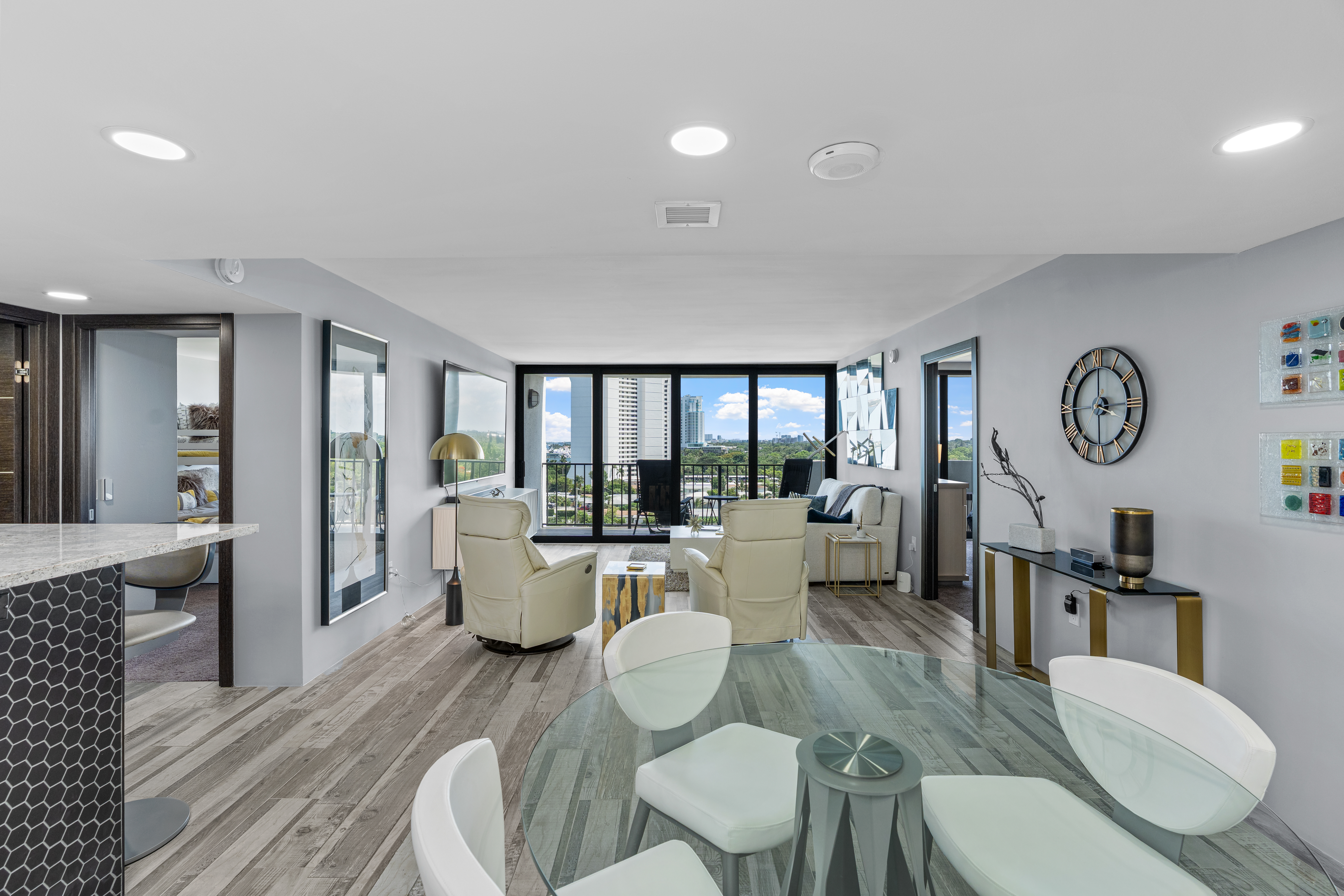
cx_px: 672
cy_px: 448
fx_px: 597
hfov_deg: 96.7
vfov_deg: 73.7
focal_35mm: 16
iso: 400
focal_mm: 16
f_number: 7.1
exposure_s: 1/30
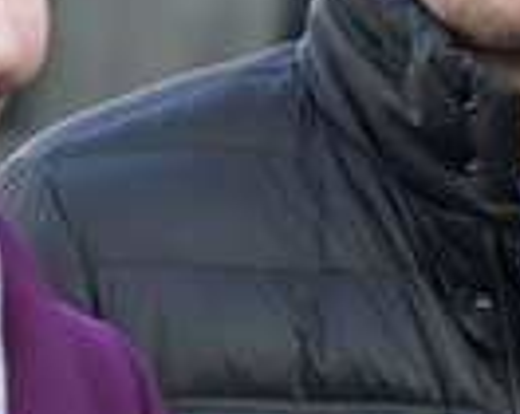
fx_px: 14803
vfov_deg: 1.6
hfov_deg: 2.0
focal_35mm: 964
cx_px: 230
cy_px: -8
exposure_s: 1/640
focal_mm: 300
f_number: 6.3
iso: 4000
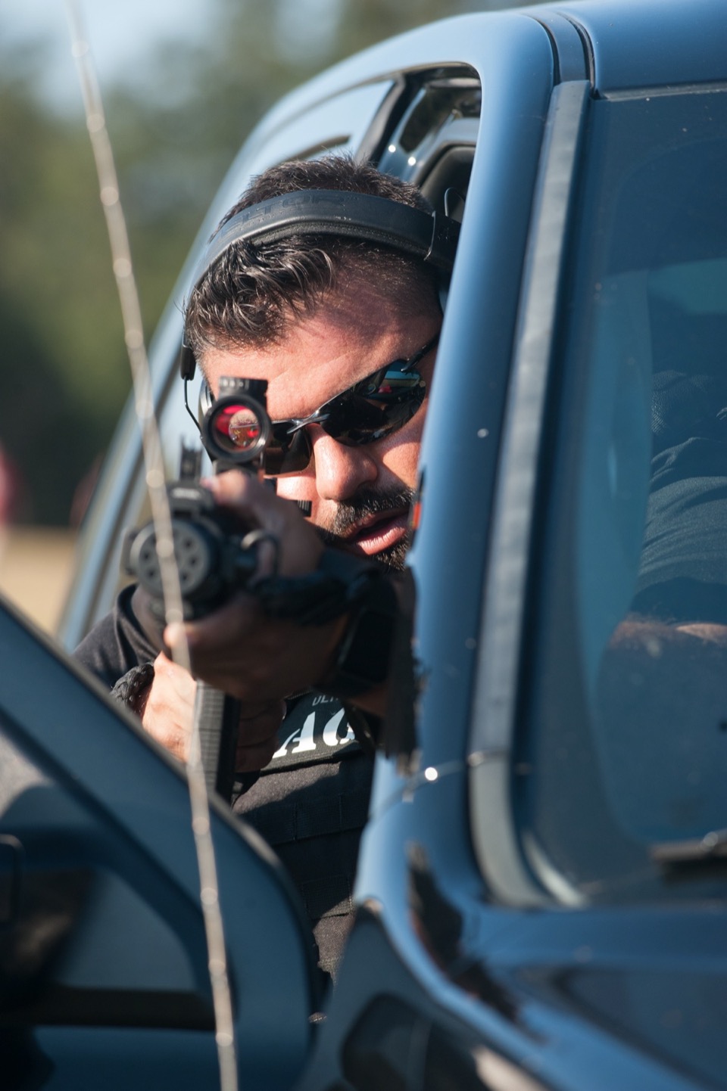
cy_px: 546
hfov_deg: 6.9
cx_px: 364
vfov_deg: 10.3
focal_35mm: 200
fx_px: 6064
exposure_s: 1/1000
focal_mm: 200
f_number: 5
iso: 500
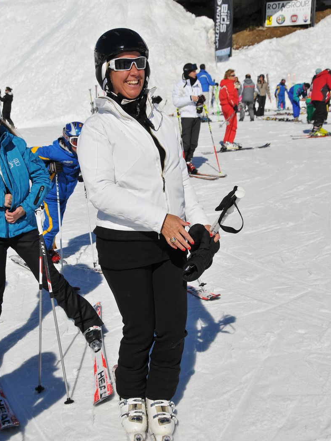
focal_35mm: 46
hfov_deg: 31.5
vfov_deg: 41.2
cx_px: 164
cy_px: 244
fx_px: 586
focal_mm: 28
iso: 200
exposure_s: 1/2500
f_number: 6.3
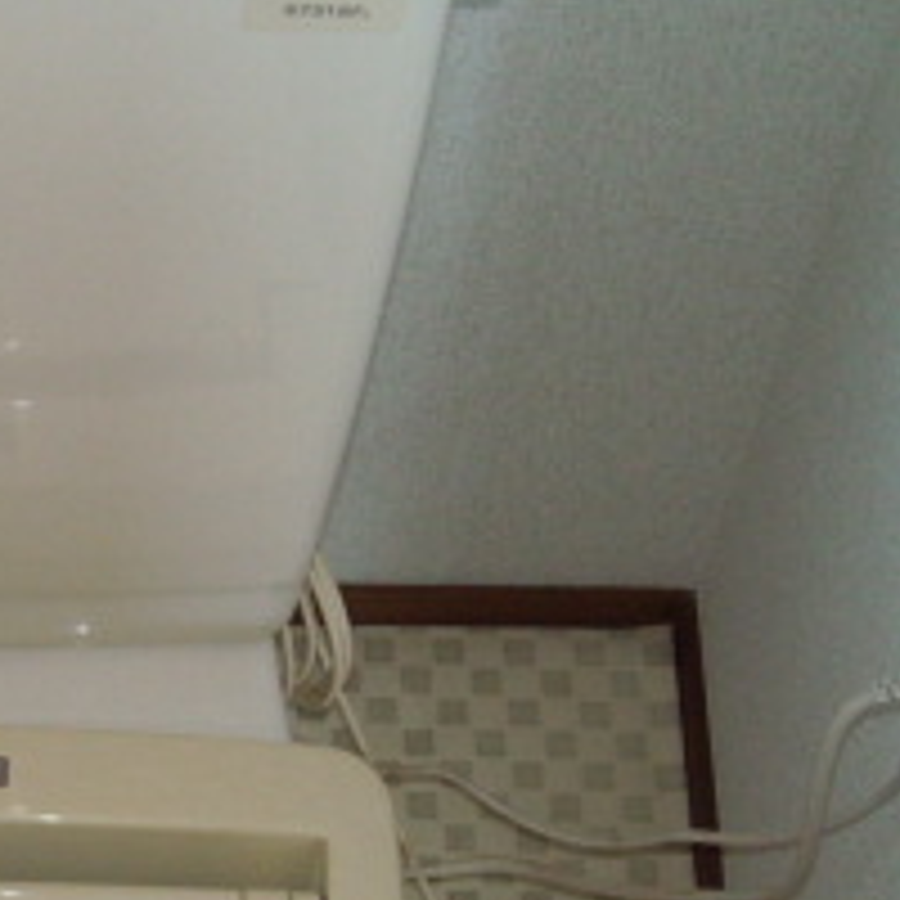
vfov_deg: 17.4
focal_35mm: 99
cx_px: -104
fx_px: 2912
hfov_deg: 17.0
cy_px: 752
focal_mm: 5.7
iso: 200
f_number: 2.8
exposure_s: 1/52
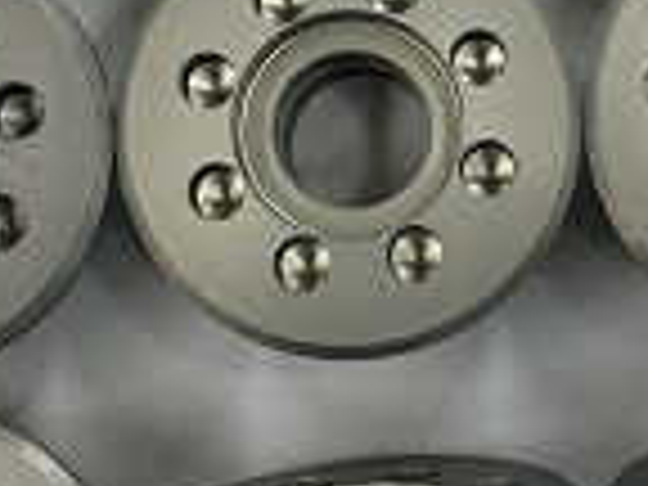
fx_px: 1891
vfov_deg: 14.6
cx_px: 558
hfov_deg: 19.2
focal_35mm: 101
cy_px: 205
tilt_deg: -83.6
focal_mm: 4.15
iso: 125
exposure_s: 1/33
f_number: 2.2
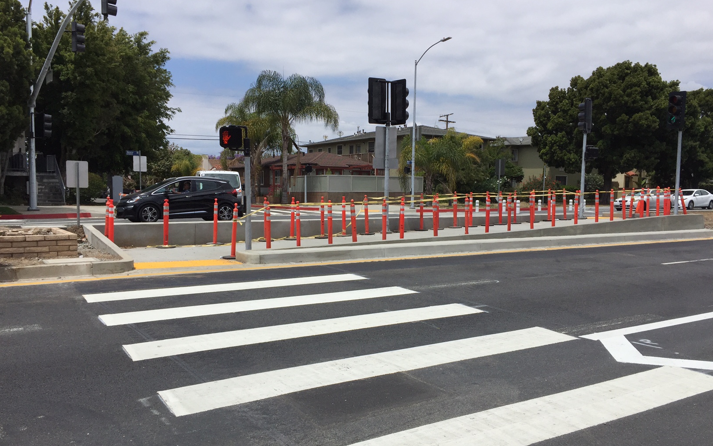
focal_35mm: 31
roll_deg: -1.7
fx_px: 602
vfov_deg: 40.5
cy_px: 257
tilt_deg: -5.2
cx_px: 357
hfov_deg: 61.2
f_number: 2.2
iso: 32
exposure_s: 1/3968
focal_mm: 4.15
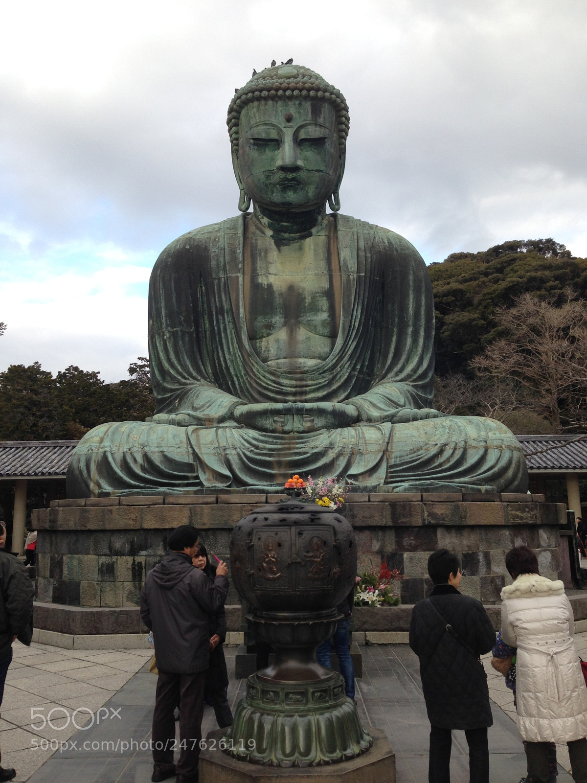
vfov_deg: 55.4
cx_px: 294
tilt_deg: +11.0
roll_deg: +0.2
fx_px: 746
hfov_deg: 42.9
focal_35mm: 33
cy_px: 392
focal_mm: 4.12
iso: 50
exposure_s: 1/374
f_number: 2.4
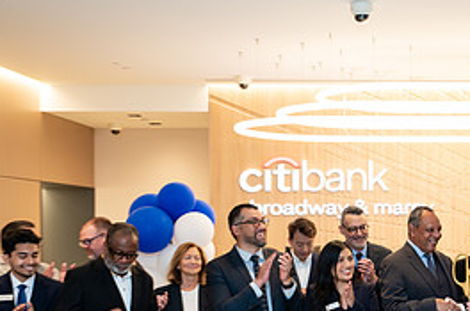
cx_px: 442
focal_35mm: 67
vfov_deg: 20.1
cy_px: 217
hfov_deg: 28.7
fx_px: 873
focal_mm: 30
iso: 400
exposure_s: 1/160
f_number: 4
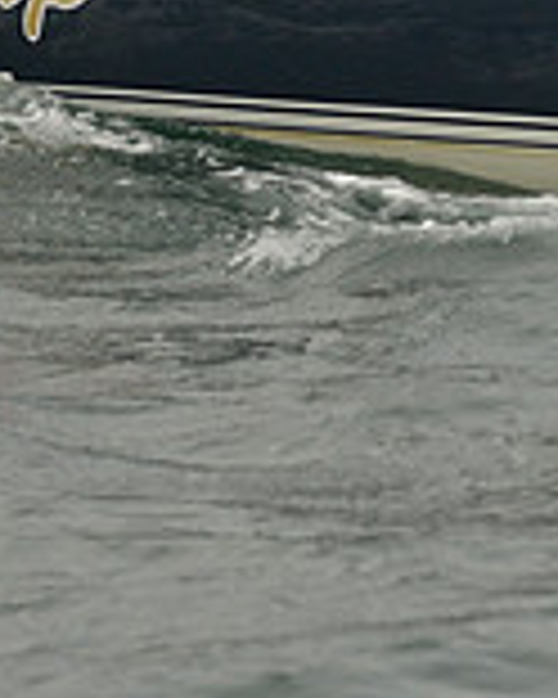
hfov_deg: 4.6
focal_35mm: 334
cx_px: 385
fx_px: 6895
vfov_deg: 5.7
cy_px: -315
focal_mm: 95
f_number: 4
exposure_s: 1/1250
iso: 400
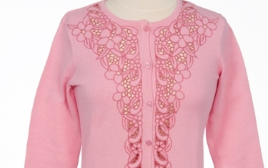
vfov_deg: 5.8
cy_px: 143
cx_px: 139
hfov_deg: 9.2
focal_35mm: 228
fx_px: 1667
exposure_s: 1/125
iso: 200
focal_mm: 140
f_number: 18
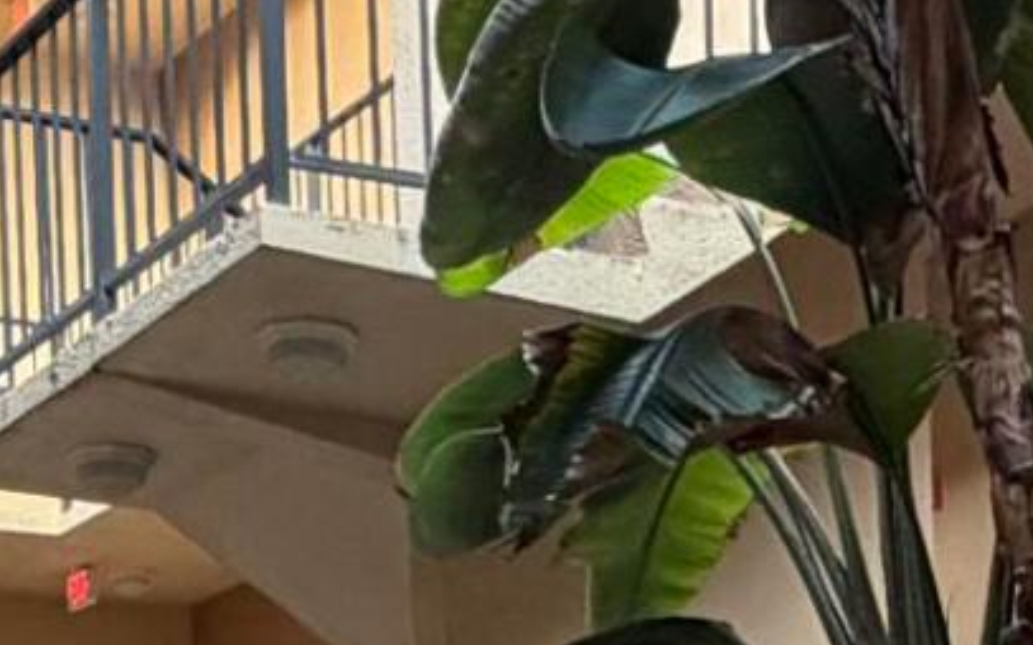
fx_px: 2955
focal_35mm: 105
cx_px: 462
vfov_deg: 10.9
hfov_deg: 19.8
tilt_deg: -4.7
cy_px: 1460
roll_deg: +2.6
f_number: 2.2
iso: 320
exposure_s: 1/87
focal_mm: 2.22
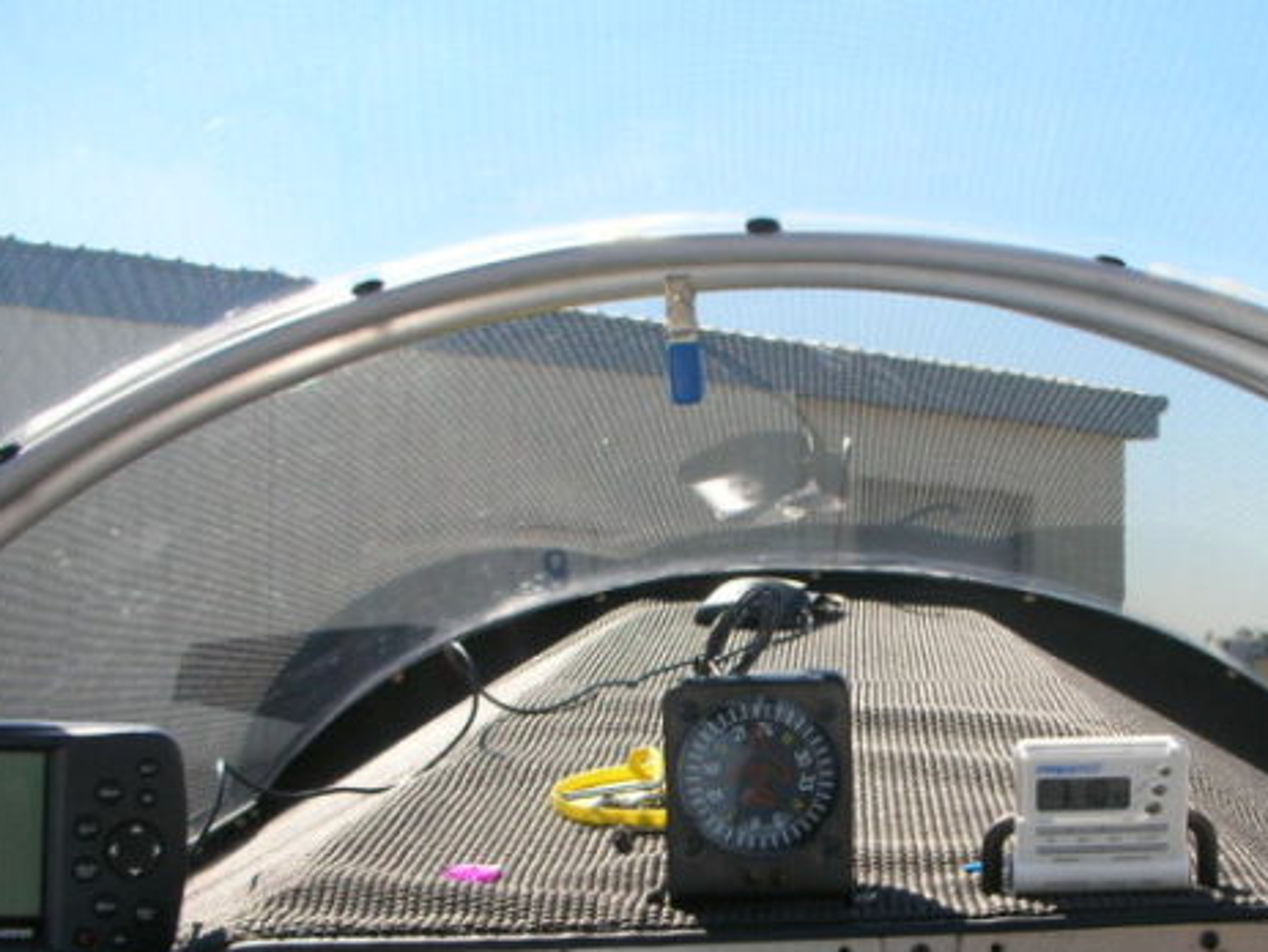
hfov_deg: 32.9
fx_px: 2126
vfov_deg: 25.0
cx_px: 860
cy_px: 722
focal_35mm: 58
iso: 50
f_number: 8.5
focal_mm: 5.8
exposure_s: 1/35
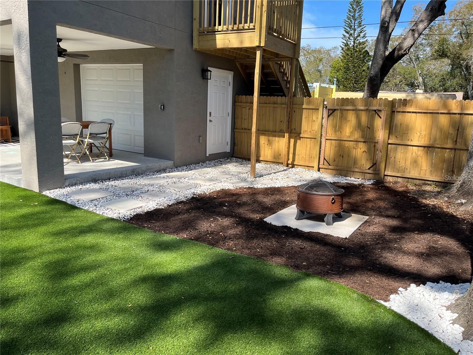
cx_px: 236
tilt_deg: -12.7
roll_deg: -3.7
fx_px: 355
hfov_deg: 67.3
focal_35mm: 26
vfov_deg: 53.1
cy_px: 178
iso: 50
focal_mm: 5.1
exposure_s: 1/1623
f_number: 1.6
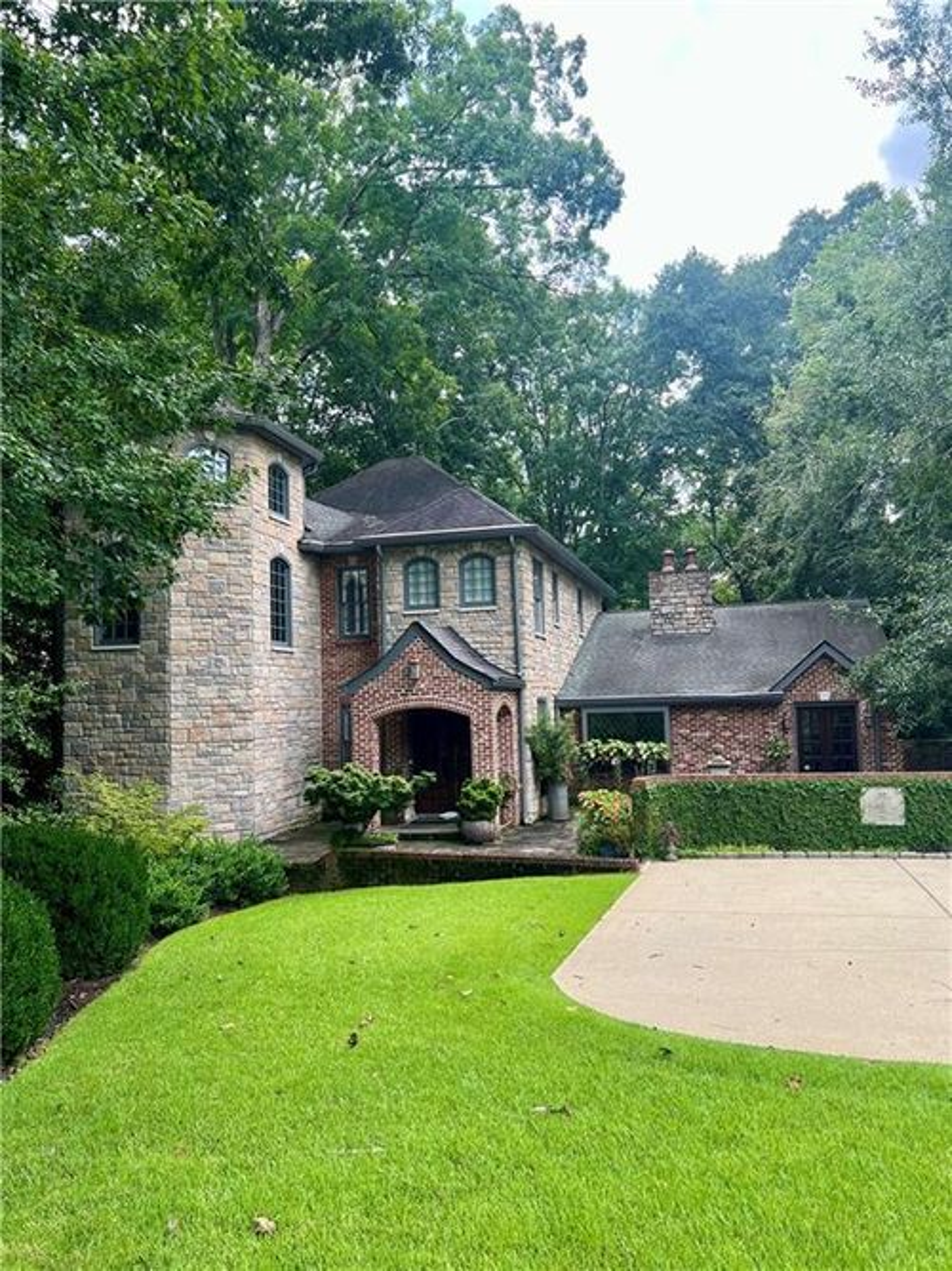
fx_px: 954
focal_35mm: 26
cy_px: 636
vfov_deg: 67.3
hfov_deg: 53.0
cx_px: 476
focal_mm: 5.7
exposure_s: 1/639
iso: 50
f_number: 1.5
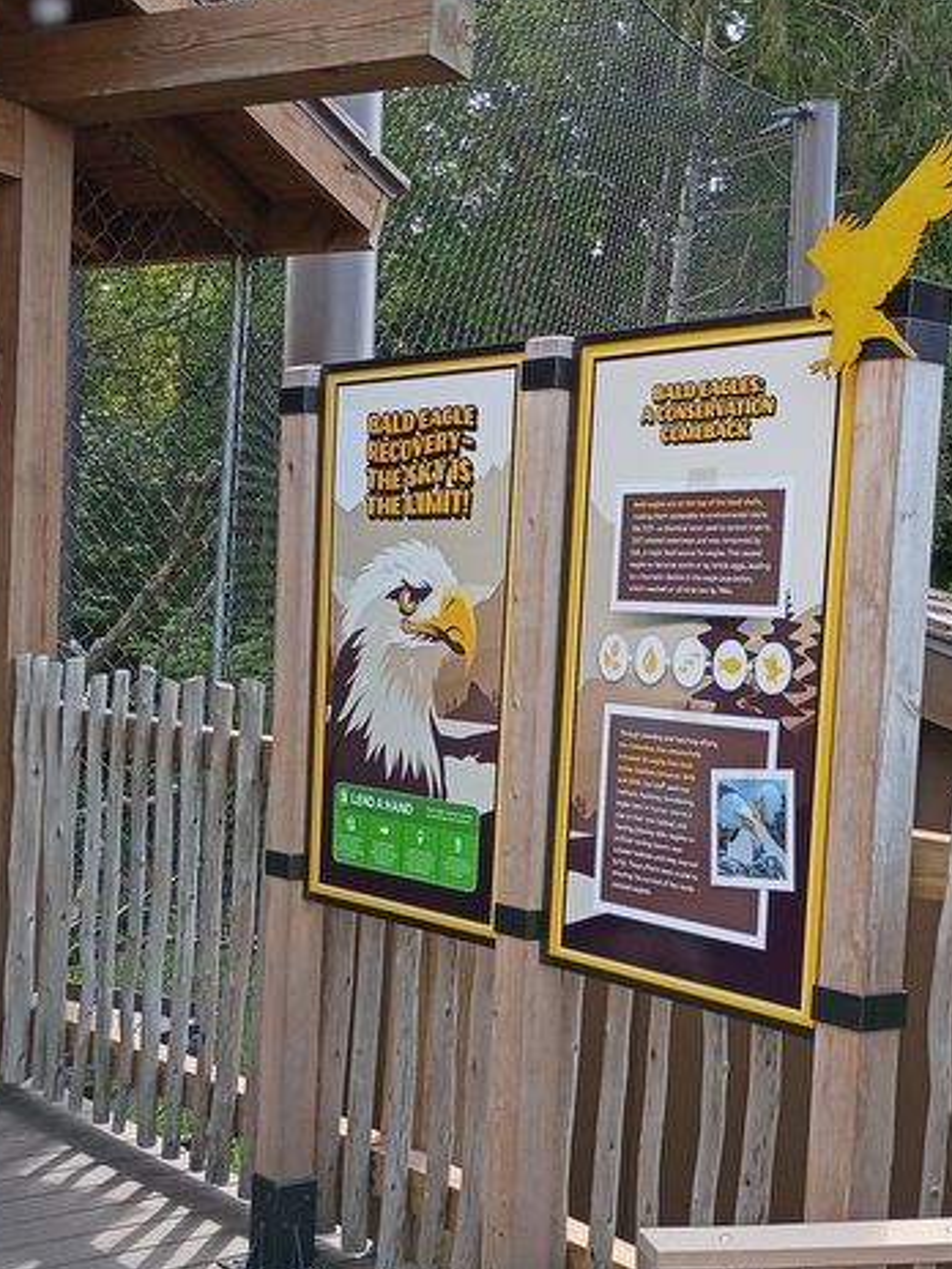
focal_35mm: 50
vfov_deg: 38.0
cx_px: 528
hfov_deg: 29.1
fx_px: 1833
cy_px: 788
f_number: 1.8
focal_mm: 4.27
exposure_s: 1/283
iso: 100
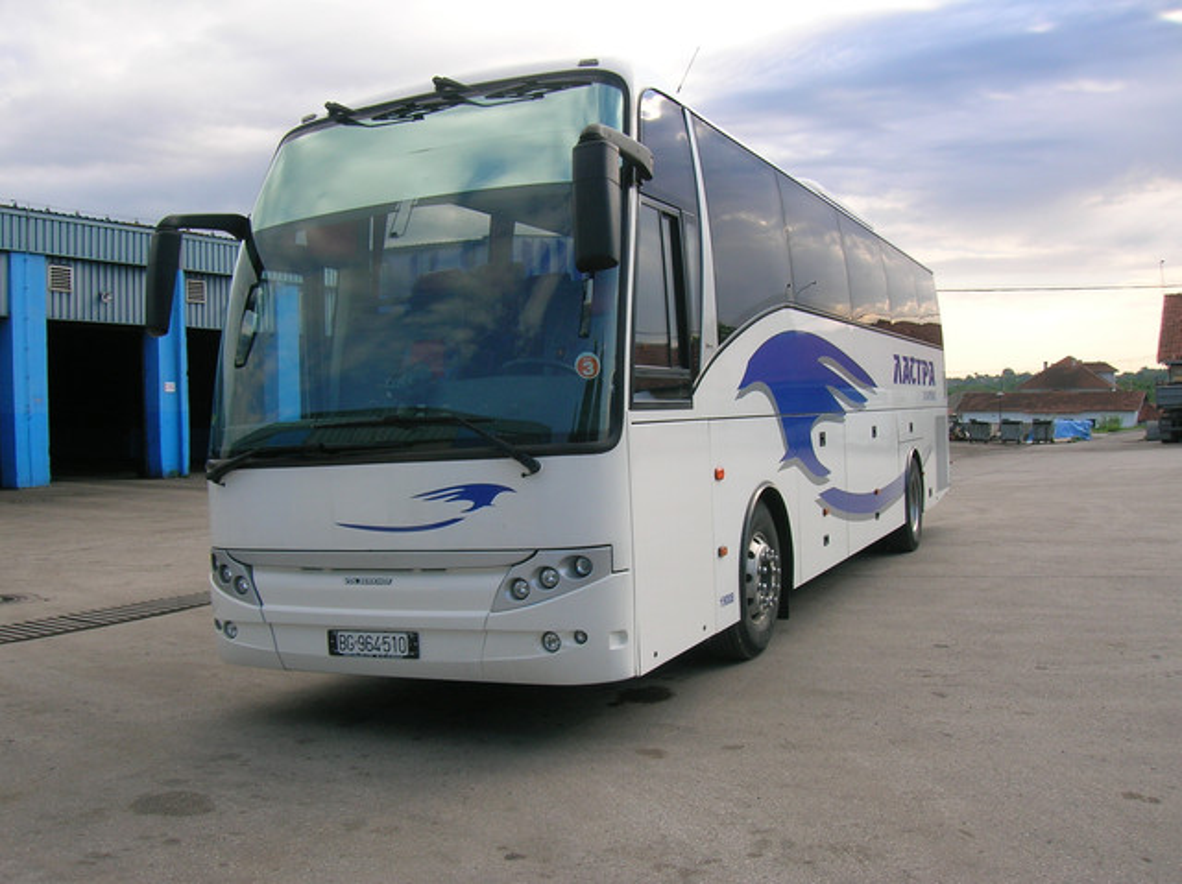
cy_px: 442
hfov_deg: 54.0
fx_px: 1160
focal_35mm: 34
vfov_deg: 41.7
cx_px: 591
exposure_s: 1/152
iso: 50
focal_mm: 5.7
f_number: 4.9
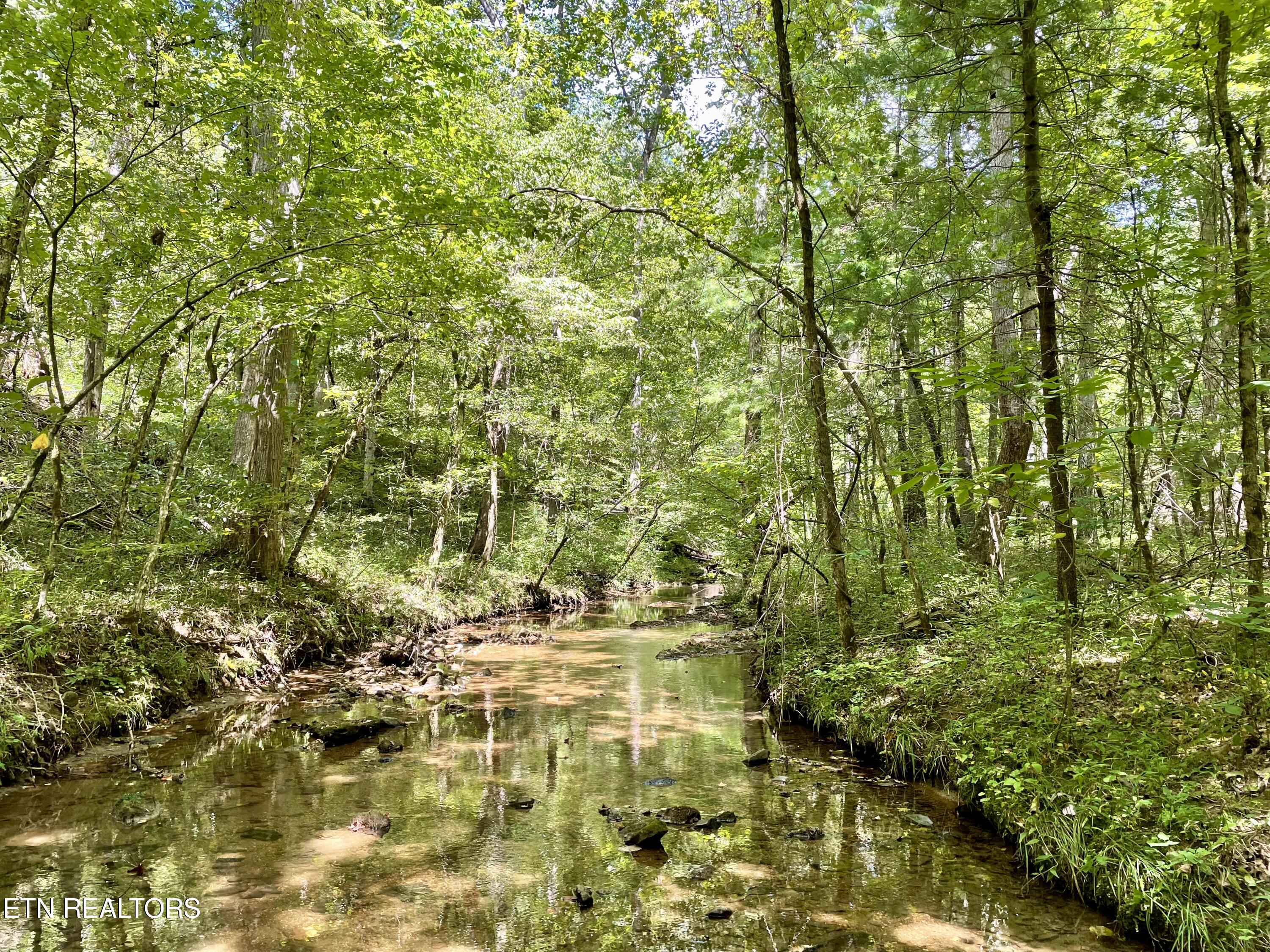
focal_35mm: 26
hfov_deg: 67.3
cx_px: 635
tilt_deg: +4.7
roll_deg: -0.5
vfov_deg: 53.1
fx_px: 954
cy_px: 476
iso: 32
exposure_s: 1/121
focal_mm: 4.2
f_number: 1.6
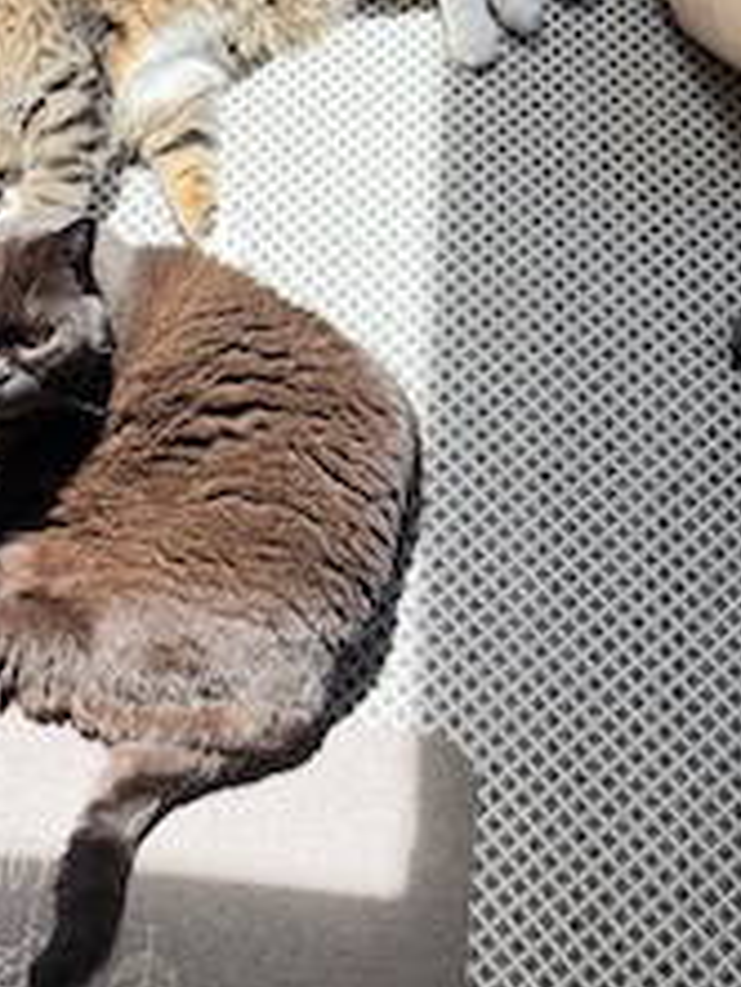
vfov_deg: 33.1
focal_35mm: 58
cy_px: 610
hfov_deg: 24.2
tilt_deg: -62.9
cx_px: 4
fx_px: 1654
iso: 100
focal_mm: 6.76
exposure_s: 1/298
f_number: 1.78
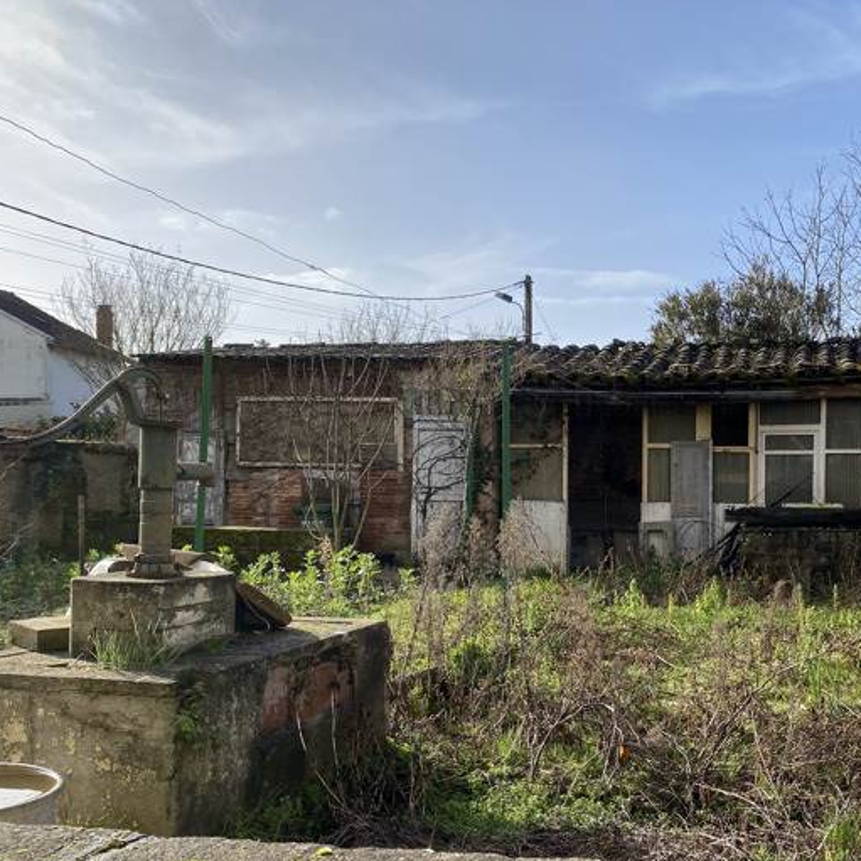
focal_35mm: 36
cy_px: 490
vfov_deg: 45.9
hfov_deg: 44.9
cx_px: 613
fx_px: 1013
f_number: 1.8
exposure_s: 1/2105
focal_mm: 4.25
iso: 32
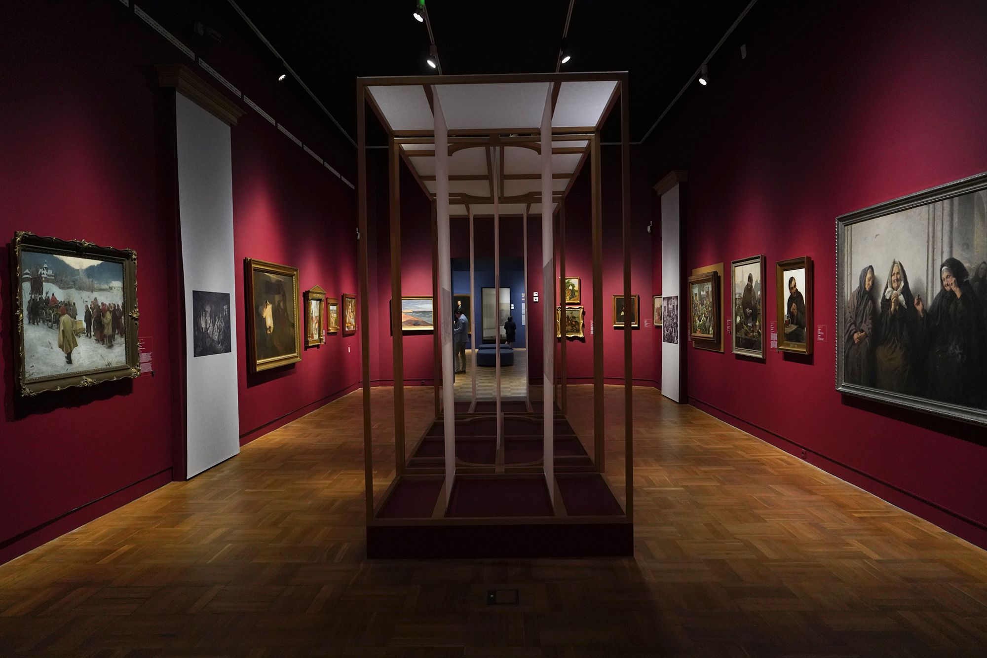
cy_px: 329
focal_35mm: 24
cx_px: 494
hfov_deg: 73.7
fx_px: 658
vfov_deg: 53.1
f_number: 2.8
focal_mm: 24
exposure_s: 1/80
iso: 3200
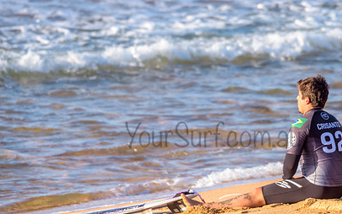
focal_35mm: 523
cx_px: 212
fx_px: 4873
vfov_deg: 2.5
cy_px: 128
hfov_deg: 4.0
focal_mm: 360
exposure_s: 1/2000
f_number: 5.6
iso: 500
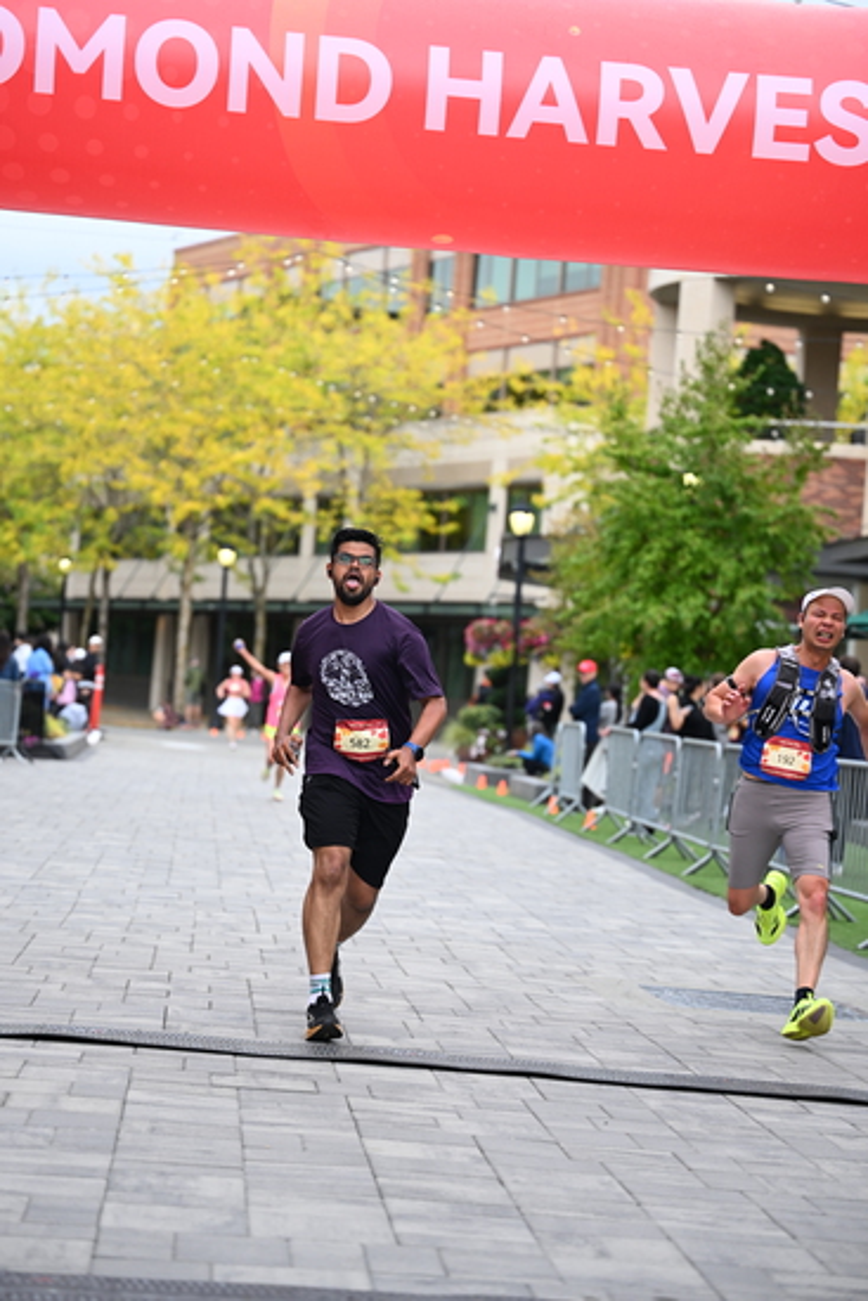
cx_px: 434
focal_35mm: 86
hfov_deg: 15.9
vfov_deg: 23.6
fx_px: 3108
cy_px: 650
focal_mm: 86
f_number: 2.8
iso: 640
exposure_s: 1/2000
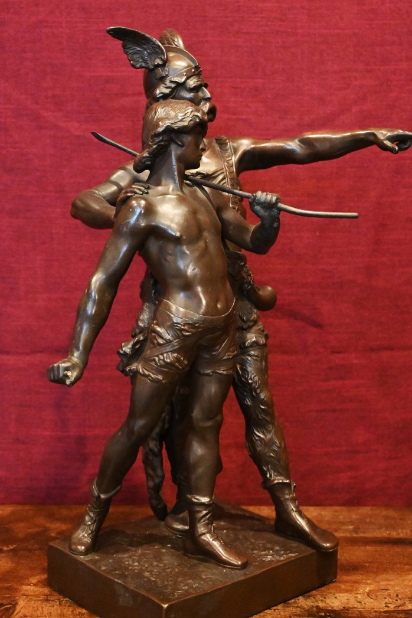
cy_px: 306
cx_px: 216
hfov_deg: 28.5
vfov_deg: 41.7
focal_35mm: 47
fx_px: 812
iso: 9000
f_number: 4.5
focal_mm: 27.5
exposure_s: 1/60
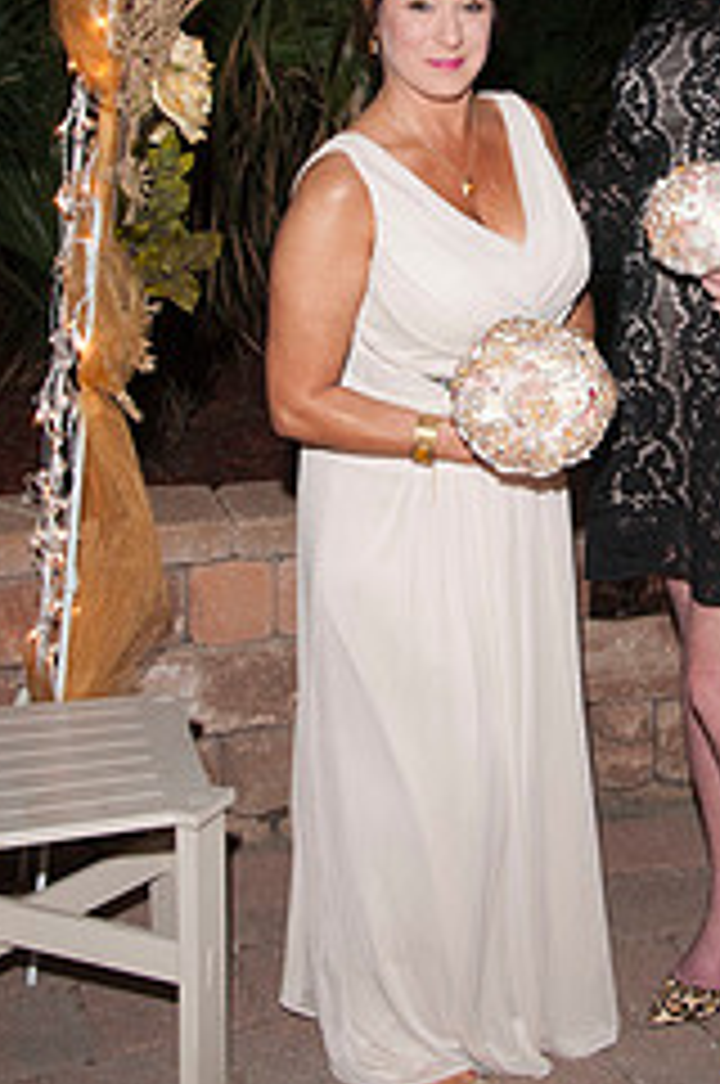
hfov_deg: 19.2
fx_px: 2106
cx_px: 601
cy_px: 261
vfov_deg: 28.4
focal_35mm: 70
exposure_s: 1/30
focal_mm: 25
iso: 400
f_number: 5.6
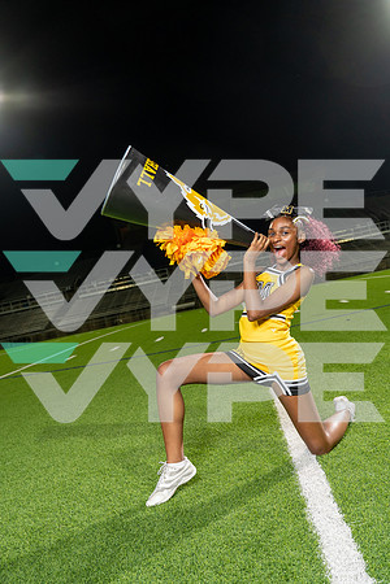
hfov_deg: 38.9
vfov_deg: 55.8
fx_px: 552
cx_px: 195
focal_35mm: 34
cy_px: 292
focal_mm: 34
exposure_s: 1/250
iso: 640
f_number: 4.5
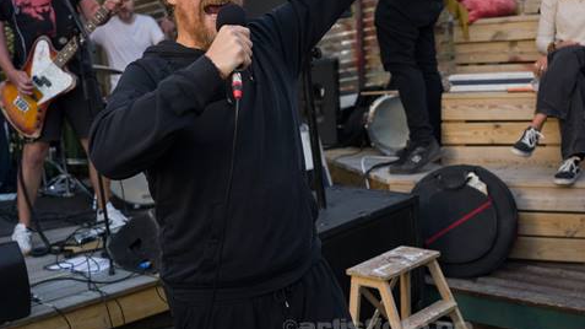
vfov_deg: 23.8
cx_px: 292
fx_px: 772
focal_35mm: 50
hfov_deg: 41.5
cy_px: 238
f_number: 2.8
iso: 640
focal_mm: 31.5
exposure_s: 1/500
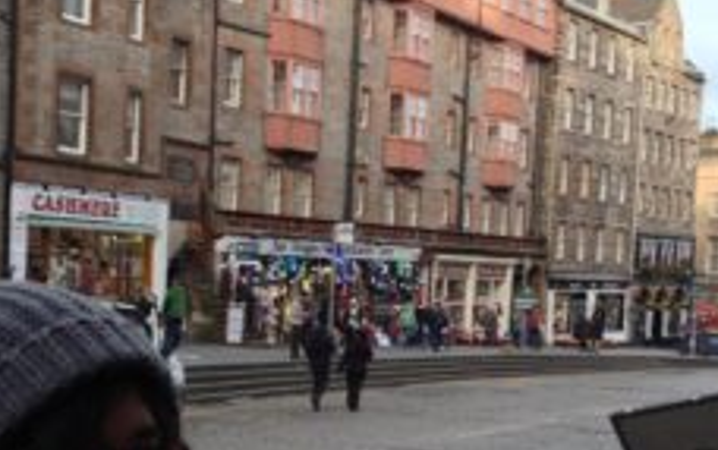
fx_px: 1273
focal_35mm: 65
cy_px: 356
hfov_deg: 31.4
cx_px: 419
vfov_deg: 19.9
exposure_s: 1/184
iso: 50
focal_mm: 4.28
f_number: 2.4
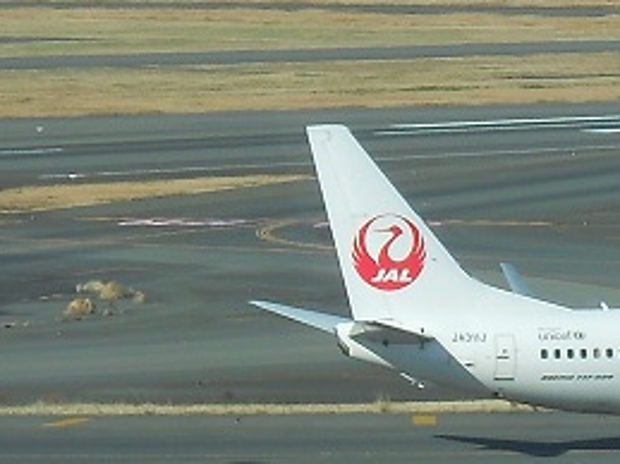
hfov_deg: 3.5
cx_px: 797
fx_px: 10258
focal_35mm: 573
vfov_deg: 2.6
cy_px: 225
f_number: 6.7
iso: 80
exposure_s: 1/250
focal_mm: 24.03
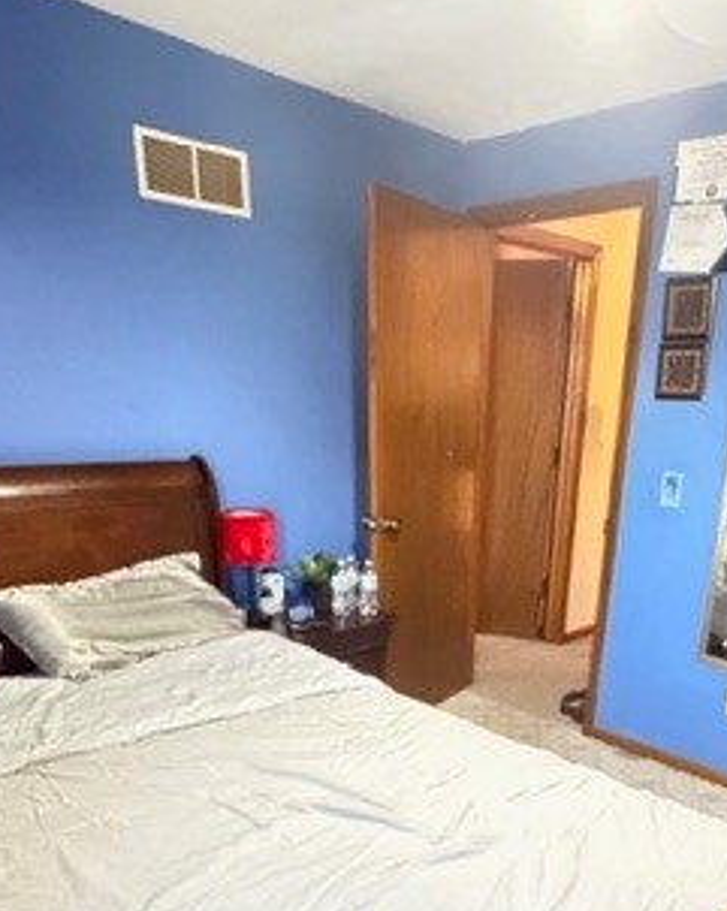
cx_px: 446
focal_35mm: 29
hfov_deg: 49.5
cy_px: 709
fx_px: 781
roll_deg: -1.9
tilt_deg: -22.2
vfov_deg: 56.7
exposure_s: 1/40
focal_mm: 2.22
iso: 1250
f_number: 2.2
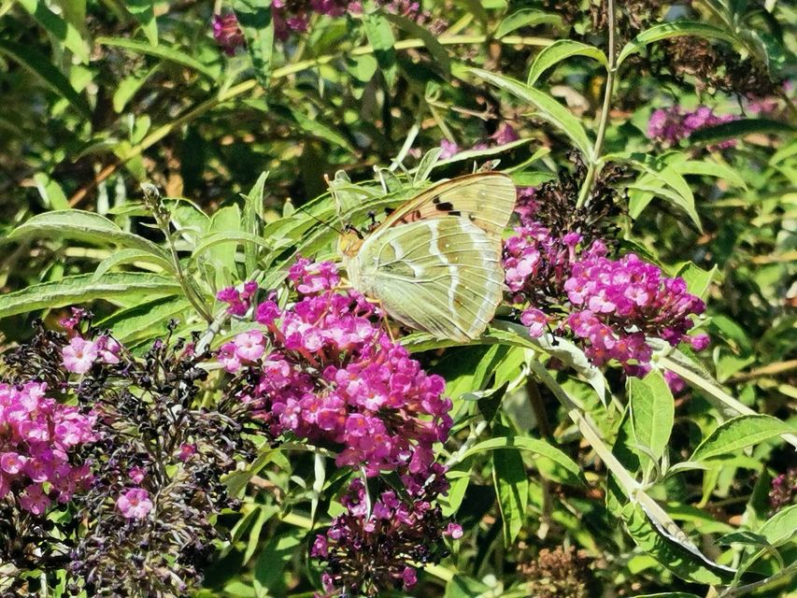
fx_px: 2947
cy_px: 299
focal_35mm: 128
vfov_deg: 11.6
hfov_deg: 15.4
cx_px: 398
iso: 50
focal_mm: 5.56
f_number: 1.6
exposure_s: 1/3185
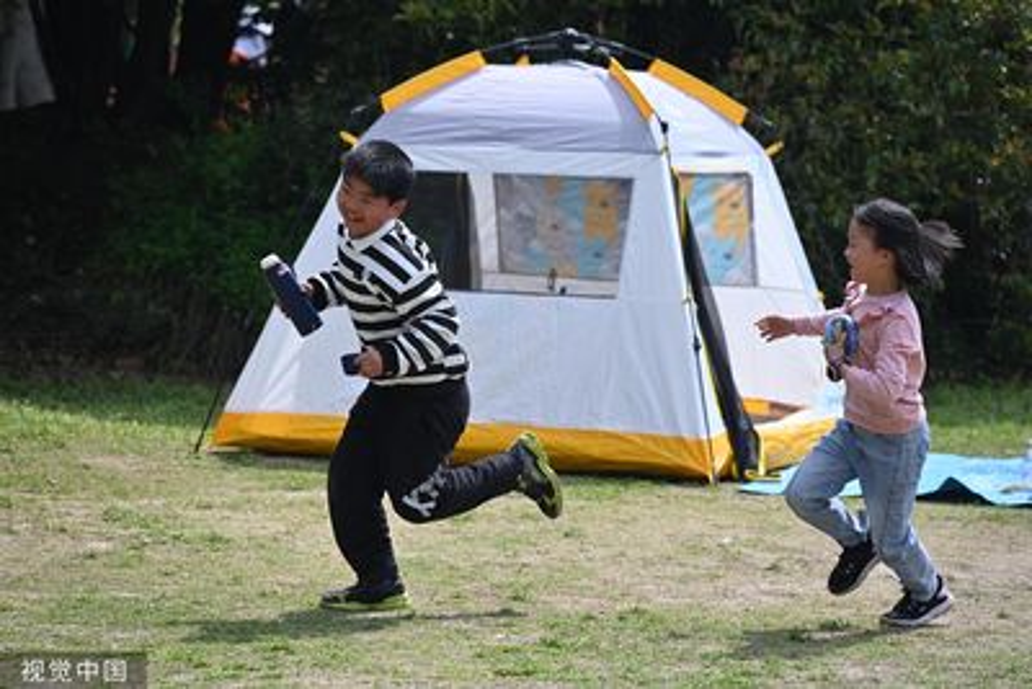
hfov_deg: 10.3
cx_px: 516
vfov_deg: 6.9
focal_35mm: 200
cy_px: 344
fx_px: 5735
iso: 400
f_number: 6.3
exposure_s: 1/1600
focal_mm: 200
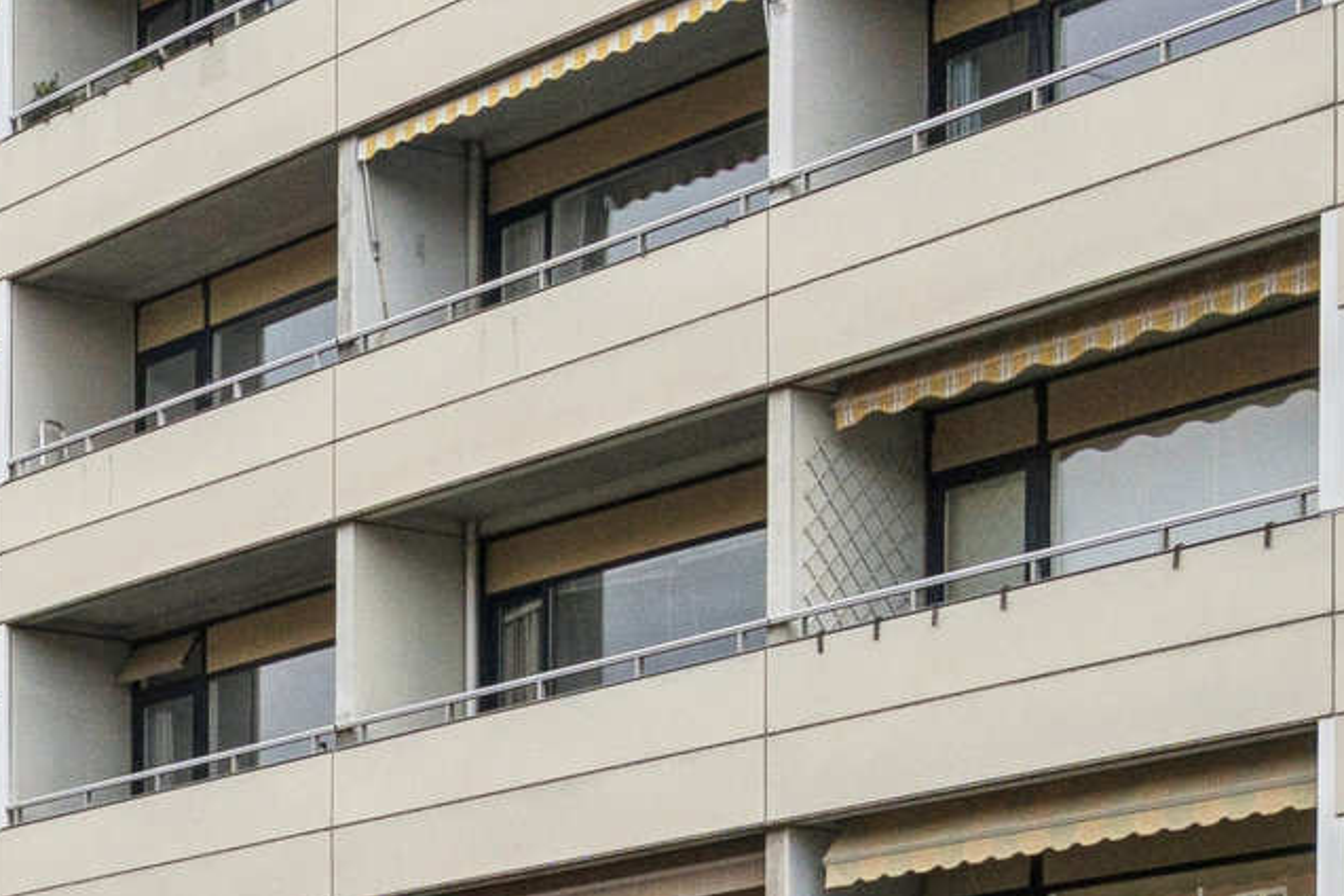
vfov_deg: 13.0
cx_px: -869
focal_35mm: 101
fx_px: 3775
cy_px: 1215
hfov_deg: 17.4
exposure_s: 1/800
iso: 400
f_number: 7.1
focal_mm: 14.3
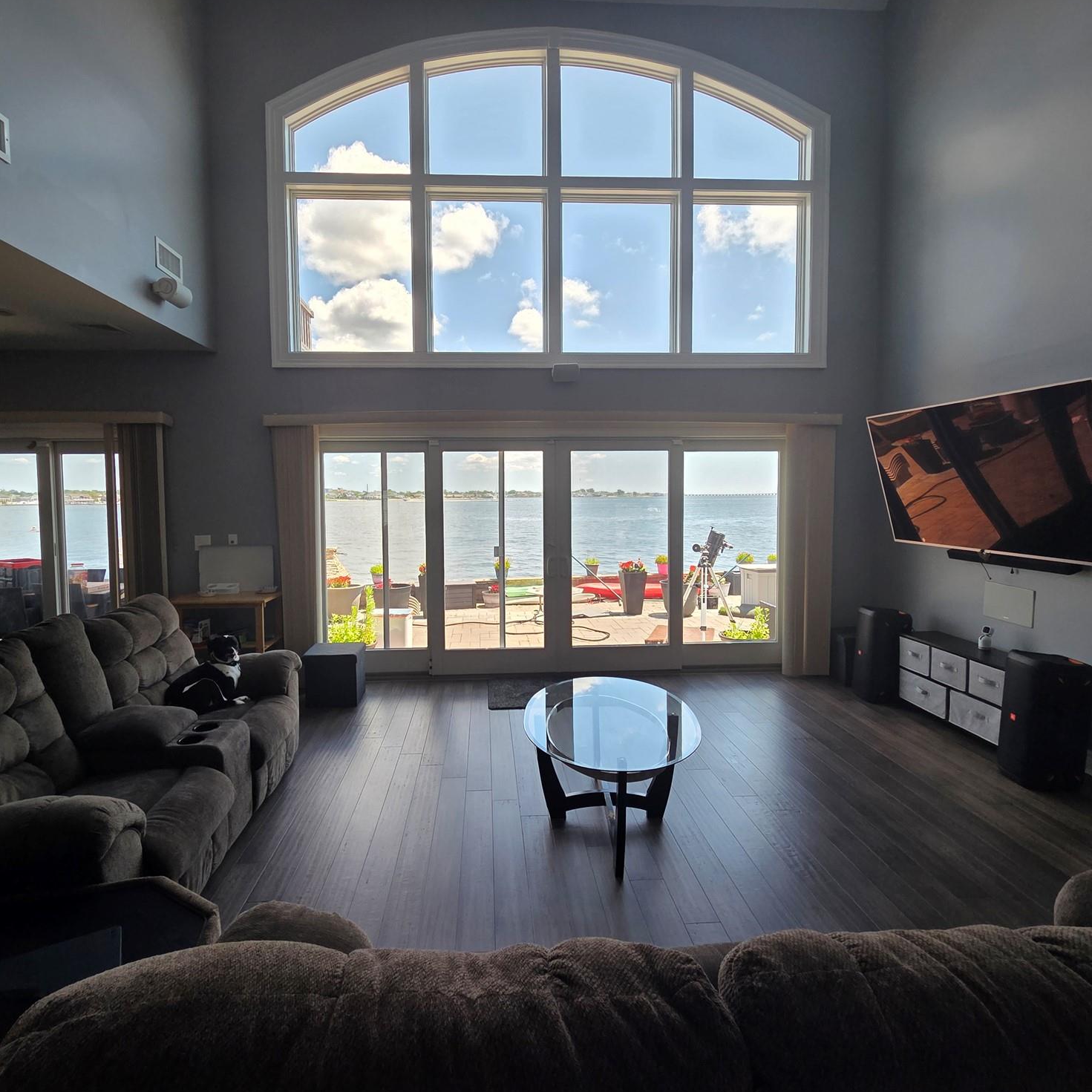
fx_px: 571
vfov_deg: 87.4
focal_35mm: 16
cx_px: 522
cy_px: 537
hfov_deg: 87.4
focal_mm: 2.2
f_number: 2.2
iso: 50
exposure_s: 1/374
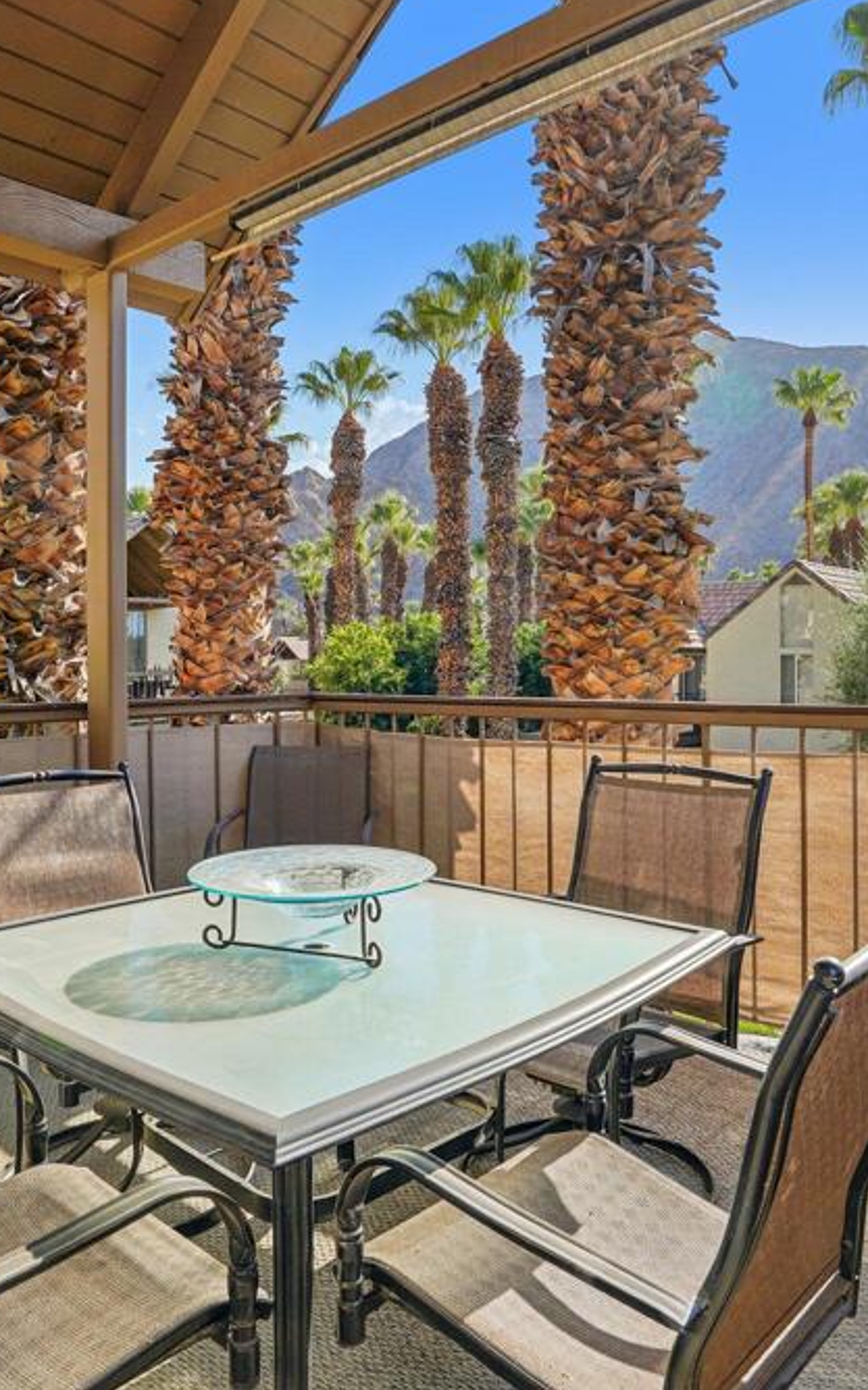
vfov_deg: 72.6
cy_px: 685
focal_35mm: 25
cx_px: 439
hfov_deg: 49.2
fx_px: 947
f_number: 8
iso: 100
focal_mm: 16
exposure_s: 1/200
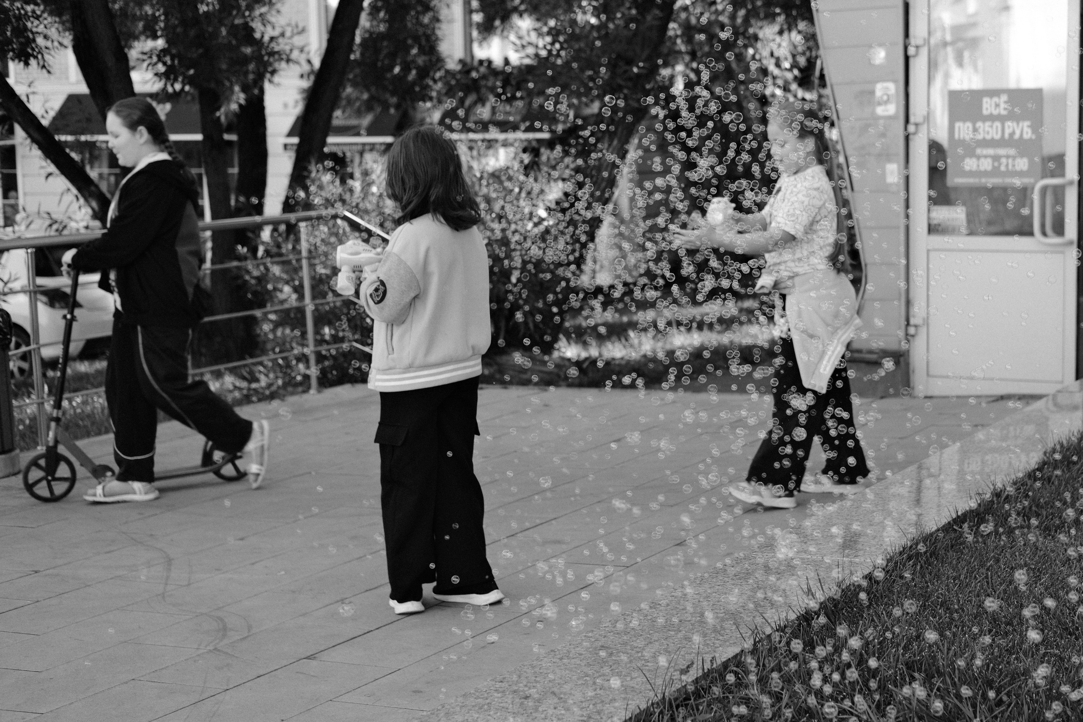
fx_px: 1594
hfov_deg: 37.5
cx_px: 542
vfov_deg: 25.5
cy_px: 361
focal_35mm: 53
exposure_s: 1/180
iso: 125
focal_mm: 35
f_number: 2.8
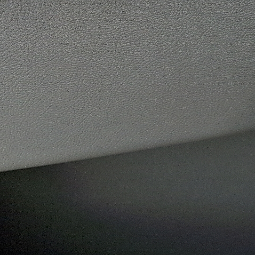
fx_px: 617
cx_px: 288
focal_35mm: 74
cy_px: -16
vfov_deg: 22.2
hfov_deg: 22.0
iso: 25
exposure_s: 1/172
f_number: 1.8
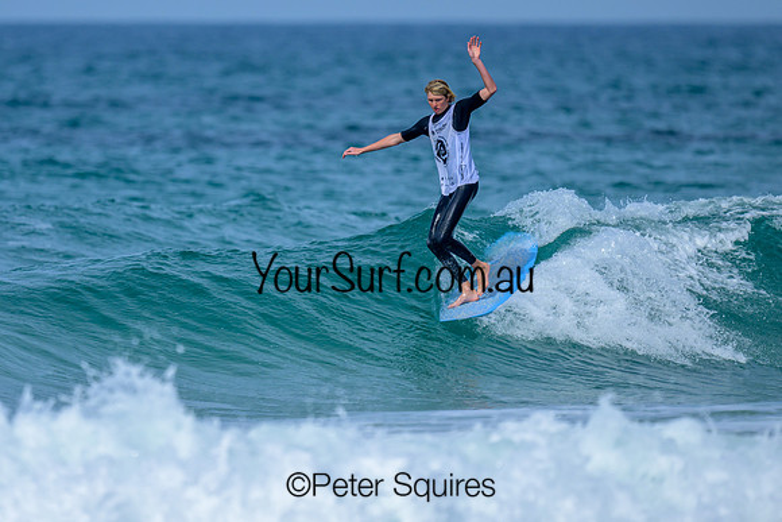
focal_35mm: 1100
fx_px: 23898
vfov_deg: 1.3
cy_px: 300
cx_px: 248
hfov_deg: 1.9
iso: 200
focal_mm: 800
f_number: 6.3
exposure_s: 1/2000
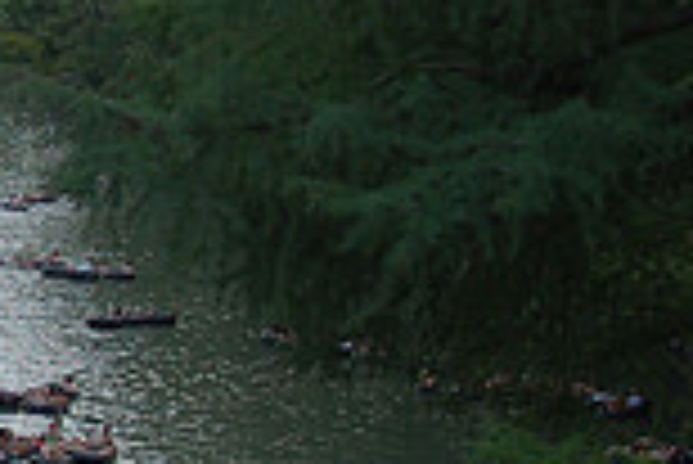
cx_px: -306
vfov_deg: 8.7
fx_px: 3044
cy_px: 248
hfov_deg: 12.4
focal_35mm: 158
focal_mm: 28
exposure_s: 1/320
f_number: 6.3
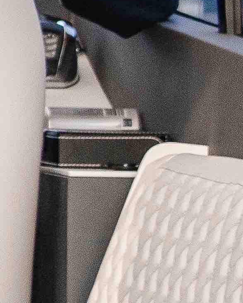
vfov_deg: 4.7
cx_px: -725
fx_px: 3651
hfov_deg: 3.6
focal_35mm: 406
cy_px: -200
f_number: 4.5
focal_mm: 44
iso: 1000
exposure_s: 1/200
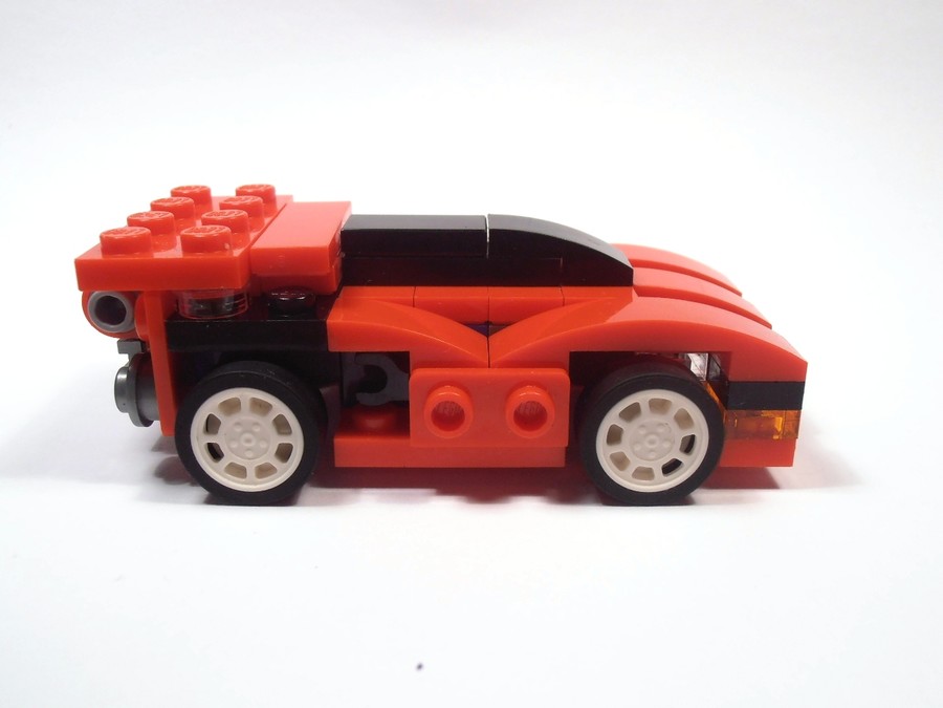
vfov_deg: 38.7
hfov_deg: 50.1
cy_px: 354
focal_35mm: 37
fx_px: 1008
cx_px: 472
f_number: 3.9
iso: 80
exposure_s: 1/50
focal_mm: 6.61
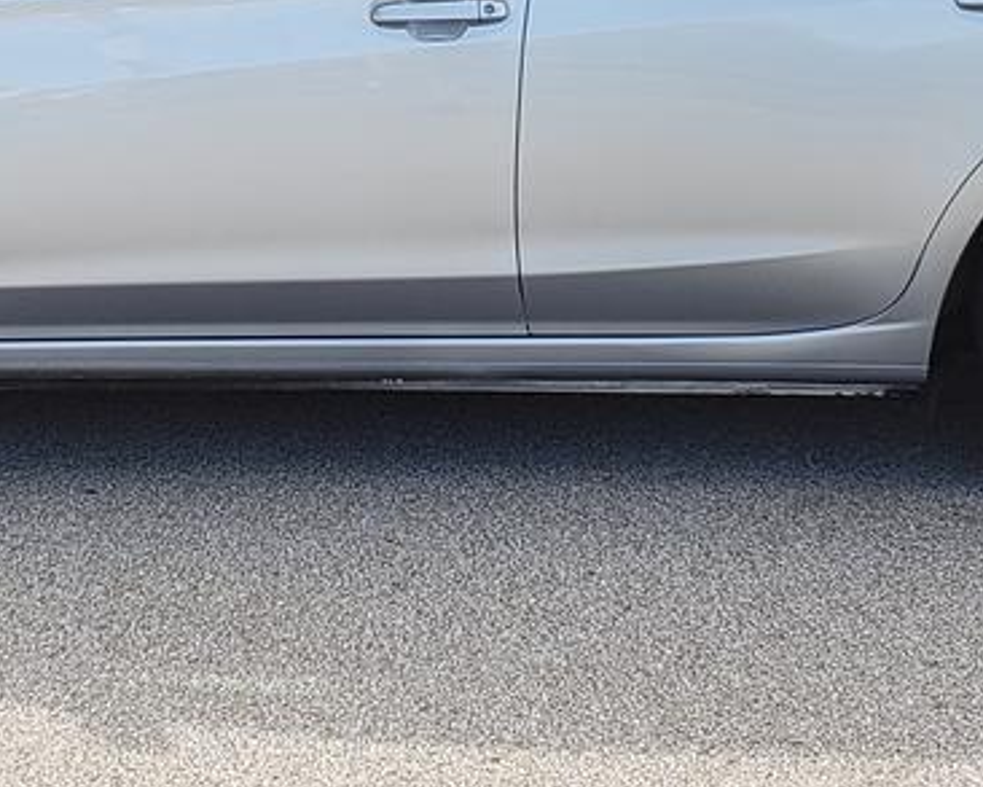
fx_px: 2066
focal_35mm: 71
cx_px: 406
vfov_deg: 21.0
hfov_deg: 26.7
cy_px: 35
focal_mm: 4.3
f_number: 2.4
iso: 50
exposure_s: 1/360
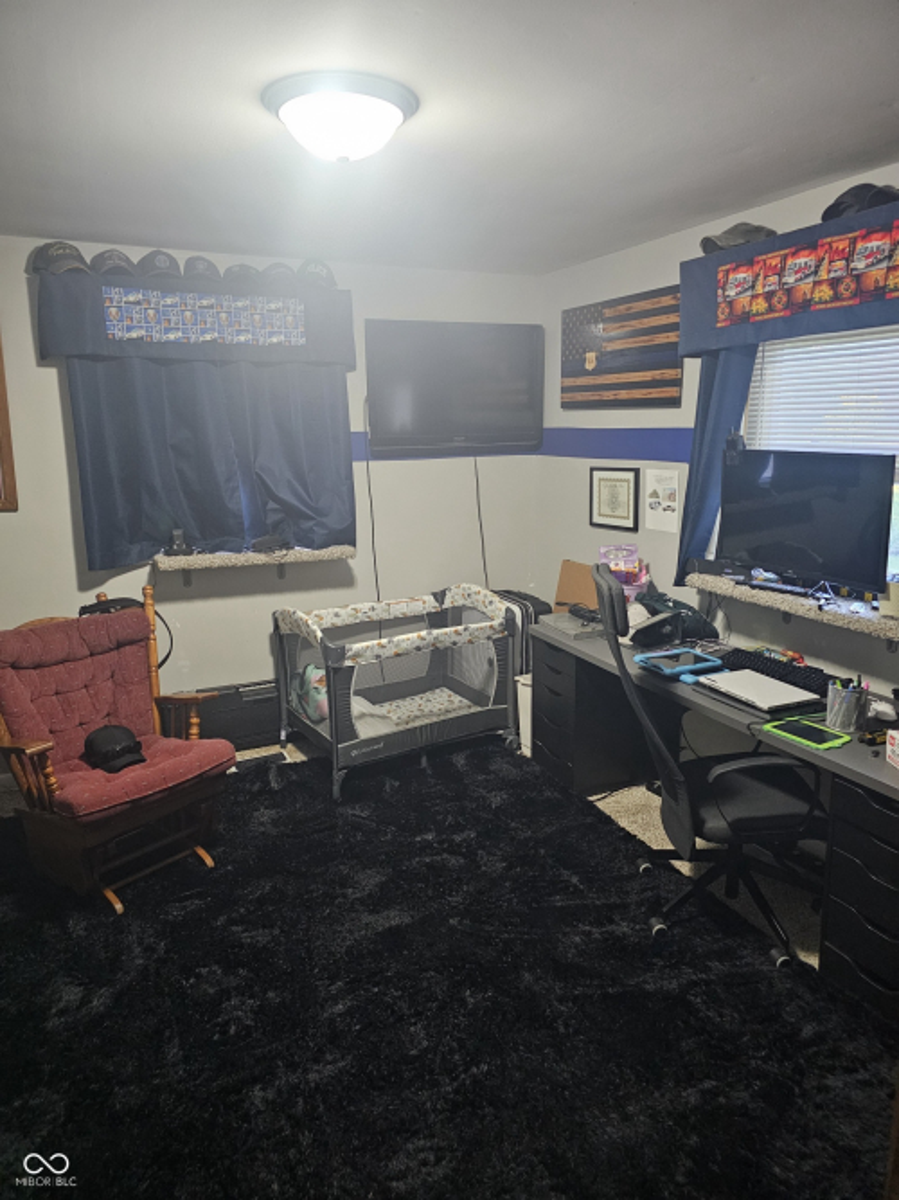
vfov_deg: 73.9
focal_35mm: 23
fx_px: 797
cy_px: 600
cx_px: 450
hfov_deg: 58.9
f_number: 1.7
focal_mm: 6.3
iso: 640
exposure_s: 1/60
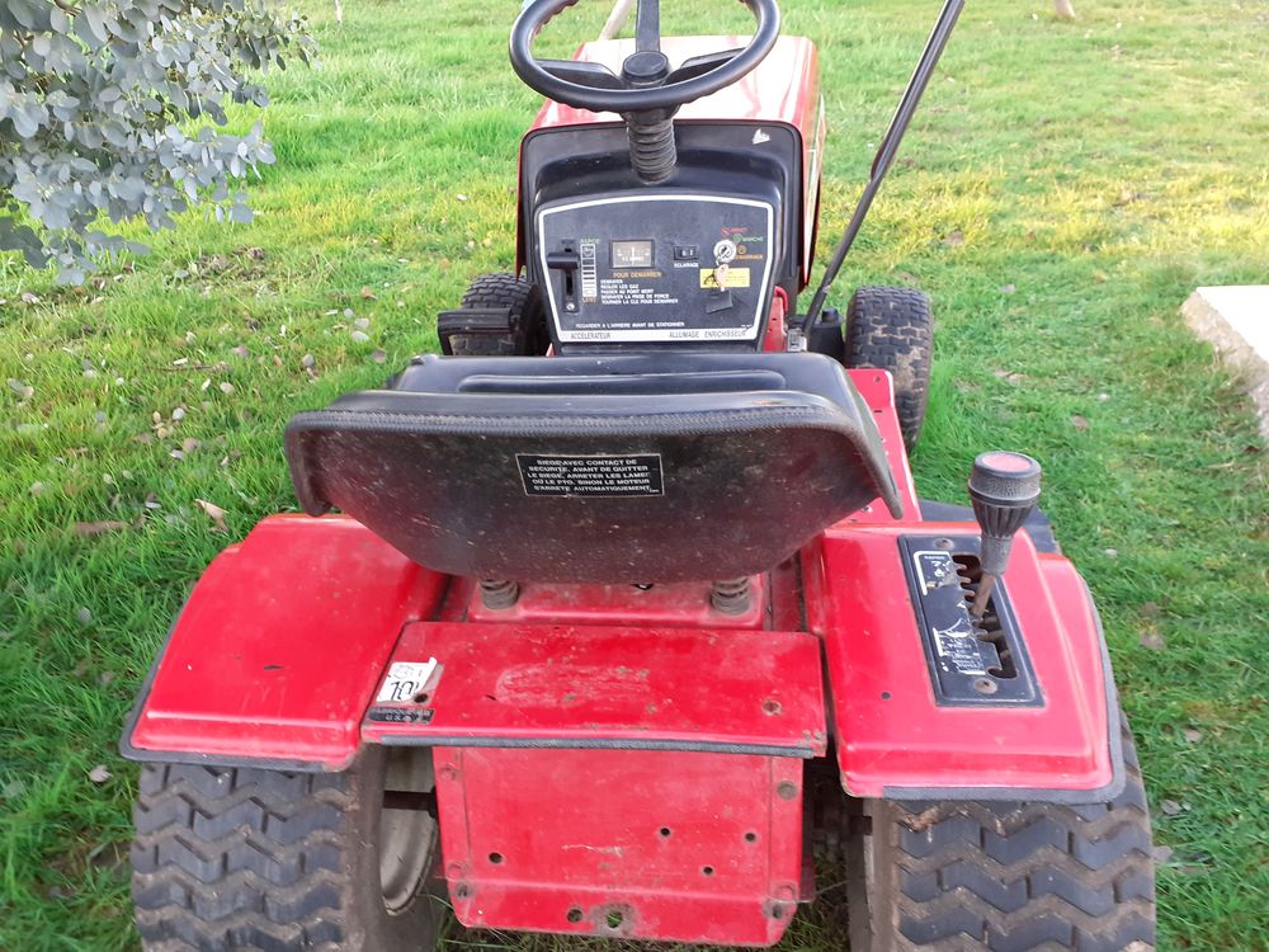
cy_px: 476
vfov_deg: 51.4
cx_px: 634
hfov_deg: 65.3
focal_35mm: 27
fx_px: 990
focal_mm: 3.6
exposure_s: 1/50
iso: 100
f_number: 1.9
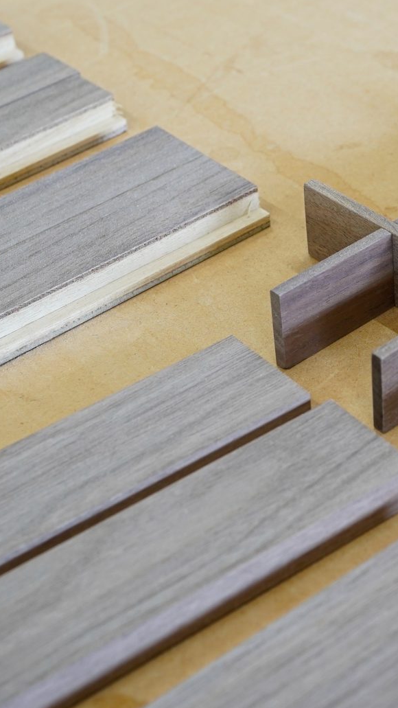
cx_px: 380
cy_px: 265
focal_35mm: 91
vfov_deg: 23.4
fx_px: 1707
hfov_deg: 13.2
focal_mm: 35
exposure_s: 1/40
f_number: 5
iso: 500
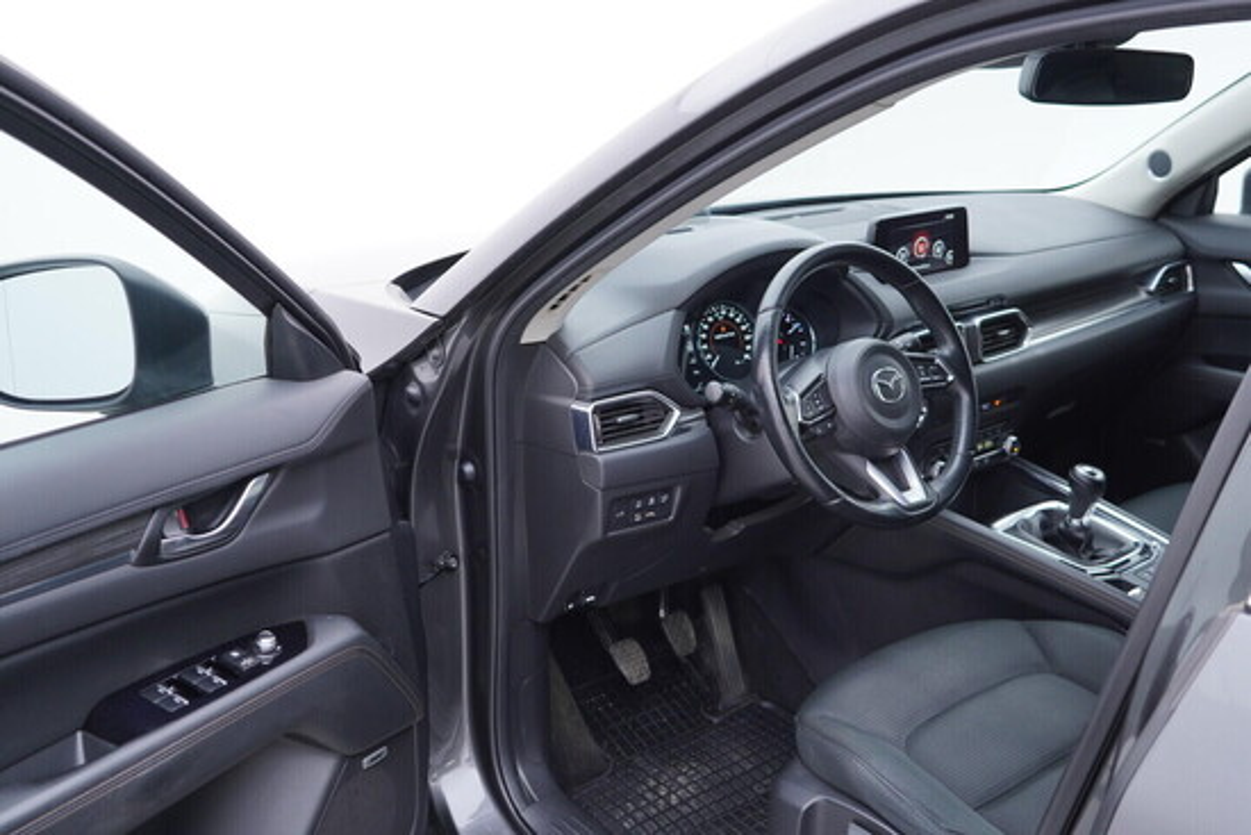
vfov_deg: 36.9
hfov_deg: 53.1
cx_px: 626
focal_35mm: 36
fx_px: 1251
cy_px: 418
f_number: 2.8
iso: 125
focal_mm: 24
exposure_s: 1/40
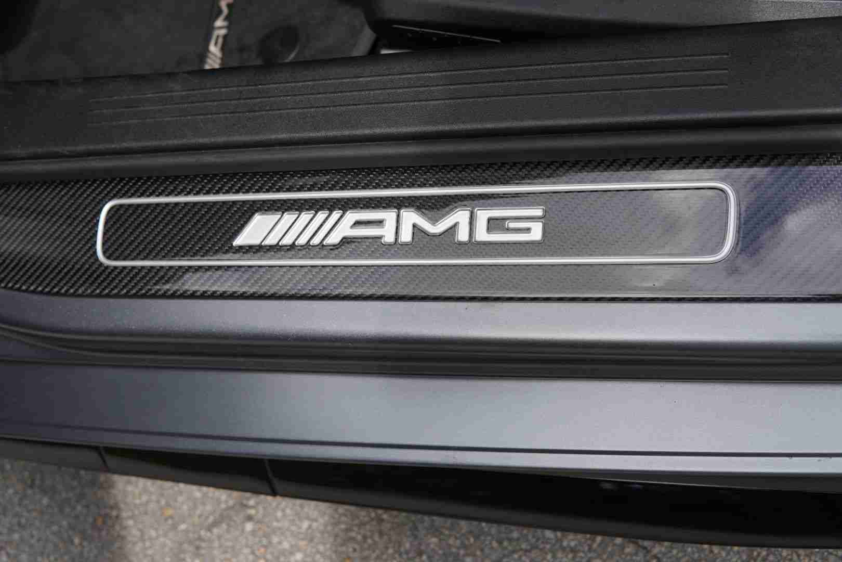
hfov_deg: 43.6
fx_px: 1052
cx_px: 421
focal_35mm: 45
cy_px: 281
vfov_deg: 29.9
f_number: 5
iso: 100
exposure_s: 1/250
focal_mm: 30
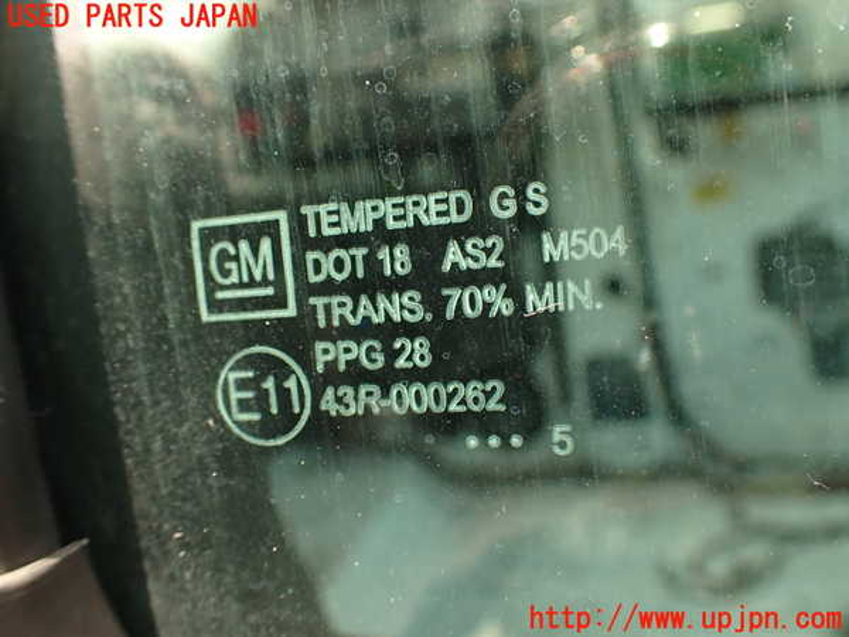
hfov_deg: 56.8
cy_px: 318
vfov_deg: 44.2
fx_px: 785
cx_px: 424
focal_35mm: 32
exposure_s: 1/100
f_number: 3.2
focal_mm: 5.79
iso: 100
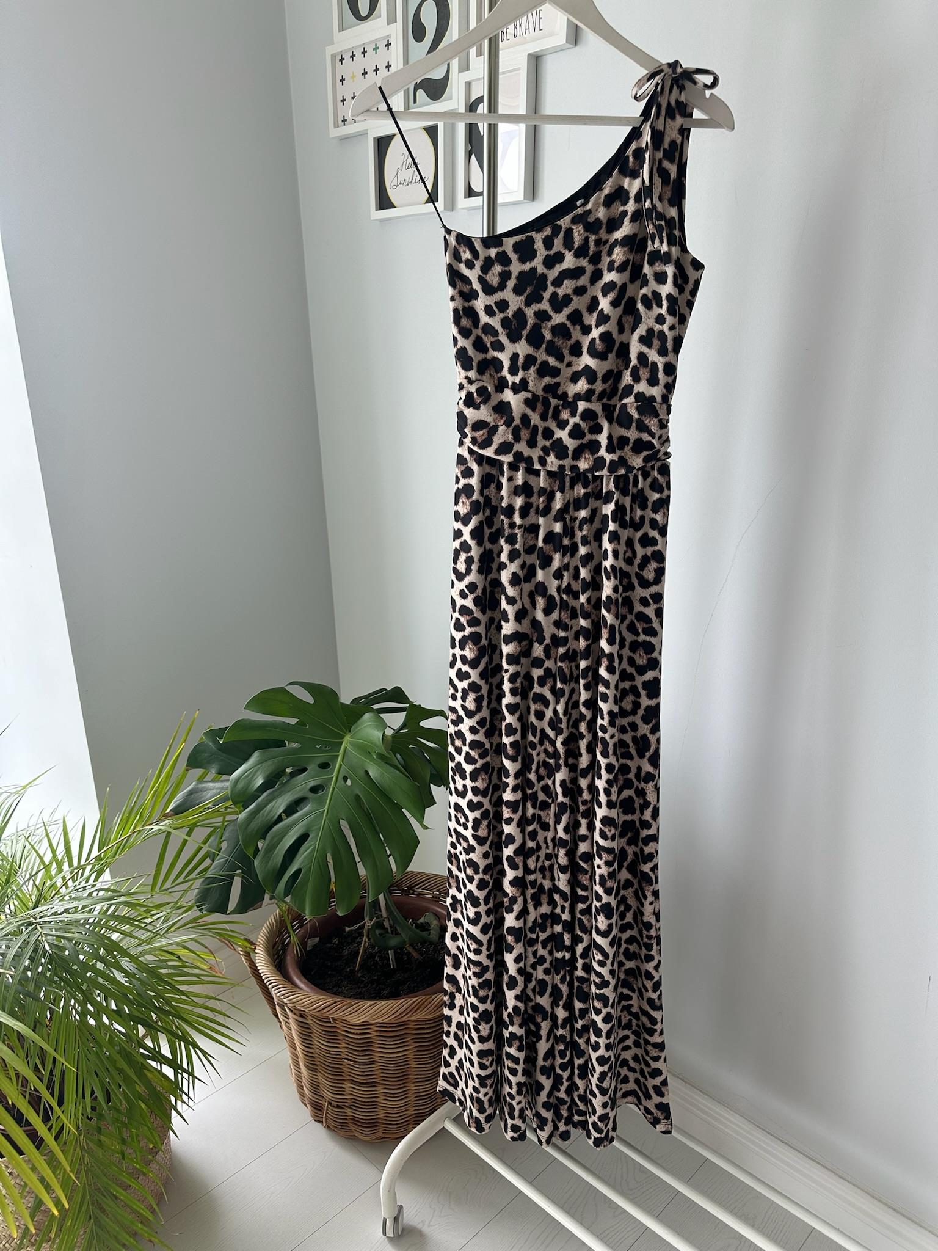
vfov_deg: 71.6
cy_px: 626
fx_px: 867
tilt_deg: -15.8
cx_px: 469
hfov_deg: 56.8
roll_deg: +1.7
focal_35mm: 24
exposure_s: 1/121
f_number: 1.78
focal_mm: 6.86
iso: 80
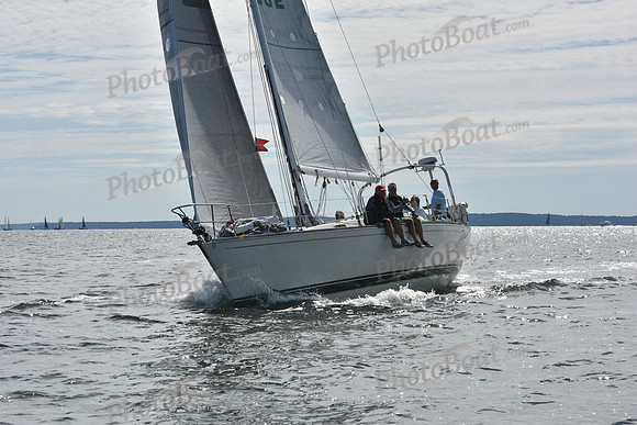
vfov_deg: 14.4
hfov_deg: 21.5
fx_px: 1681
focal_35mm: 95
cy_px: 212
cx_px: 318
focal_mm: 95
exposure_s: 1/1000
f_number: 13
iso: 320
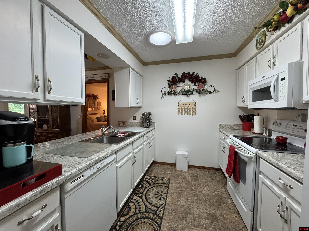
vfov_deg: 85.7
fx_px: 125
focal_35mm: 14
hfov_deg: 102.1
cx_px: 154
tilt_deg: -2.2
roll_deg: +0.0
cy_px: 116
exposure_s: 1/120
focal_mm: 2.22
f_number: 2.2
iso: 200
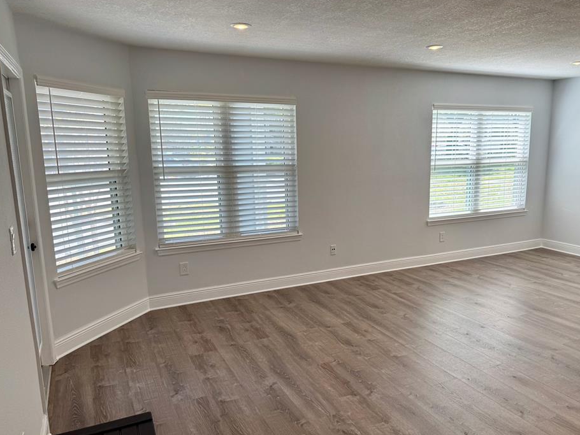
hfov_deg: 65.1
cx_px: 321
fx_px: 453
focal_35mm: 27
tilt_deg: -11.6
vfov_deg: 51.4
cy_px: 226
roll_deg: +1.0
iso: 80
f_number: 1.78
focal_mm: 6.76
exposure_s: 1/211
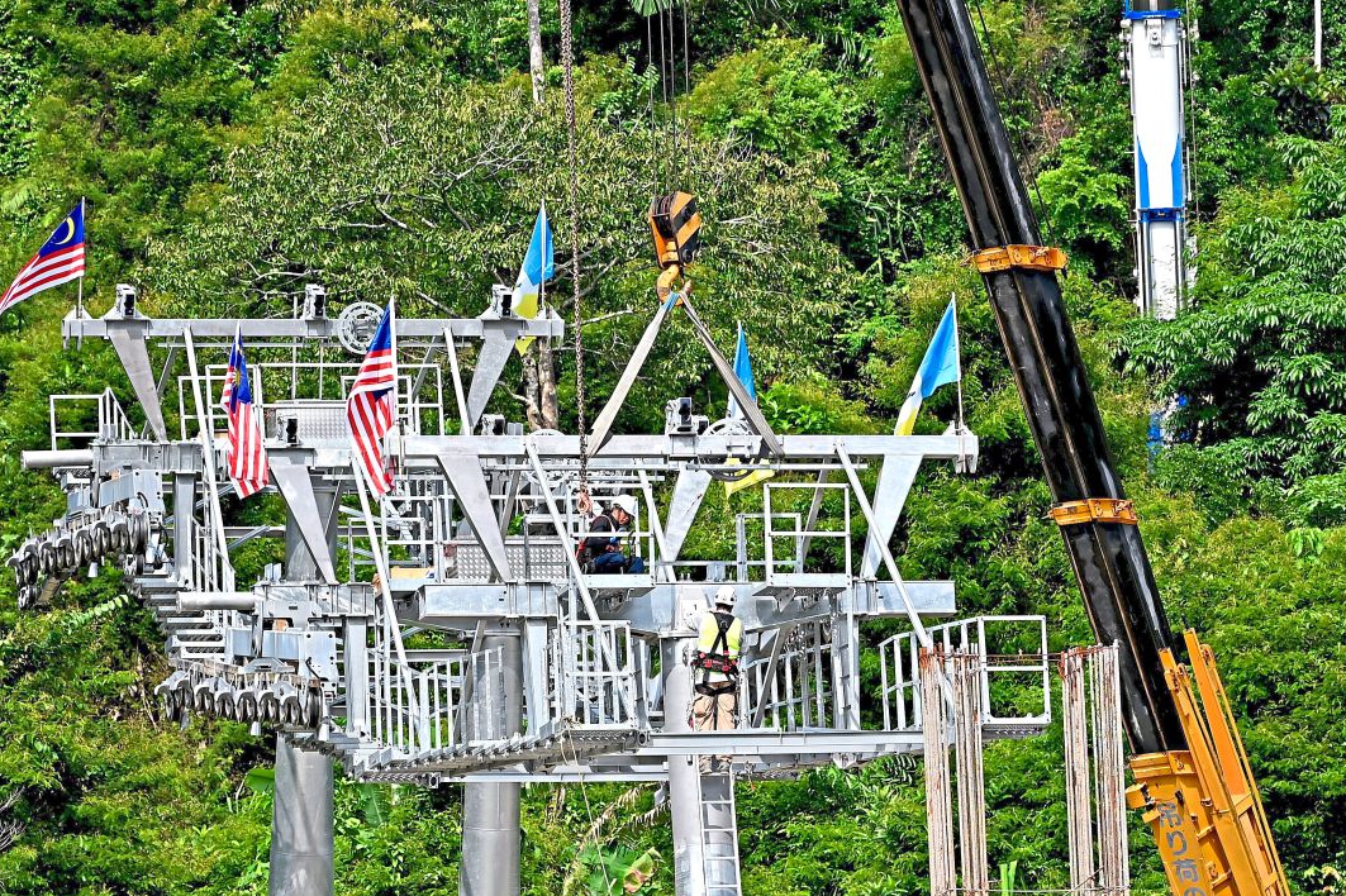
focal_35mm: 210
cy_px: 502
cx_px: 584
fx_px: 7849
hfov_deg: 9.8
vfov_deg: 6.5
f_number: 4.5
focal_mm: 120
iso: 50
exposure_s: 1/500
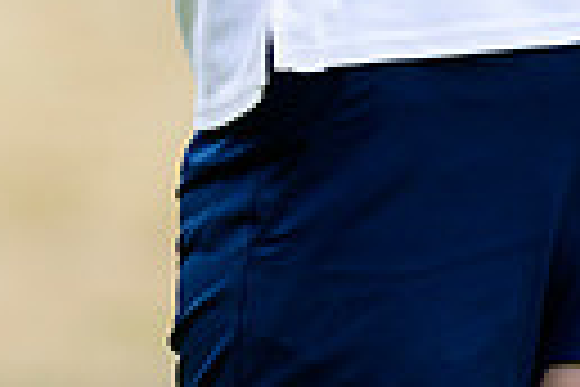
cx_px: -162
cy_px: -412
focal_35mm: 1798
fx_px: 28966
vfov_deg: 0.8
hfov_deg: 1.1
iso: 1000
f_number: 5.6
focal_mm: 400
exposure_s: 1/800
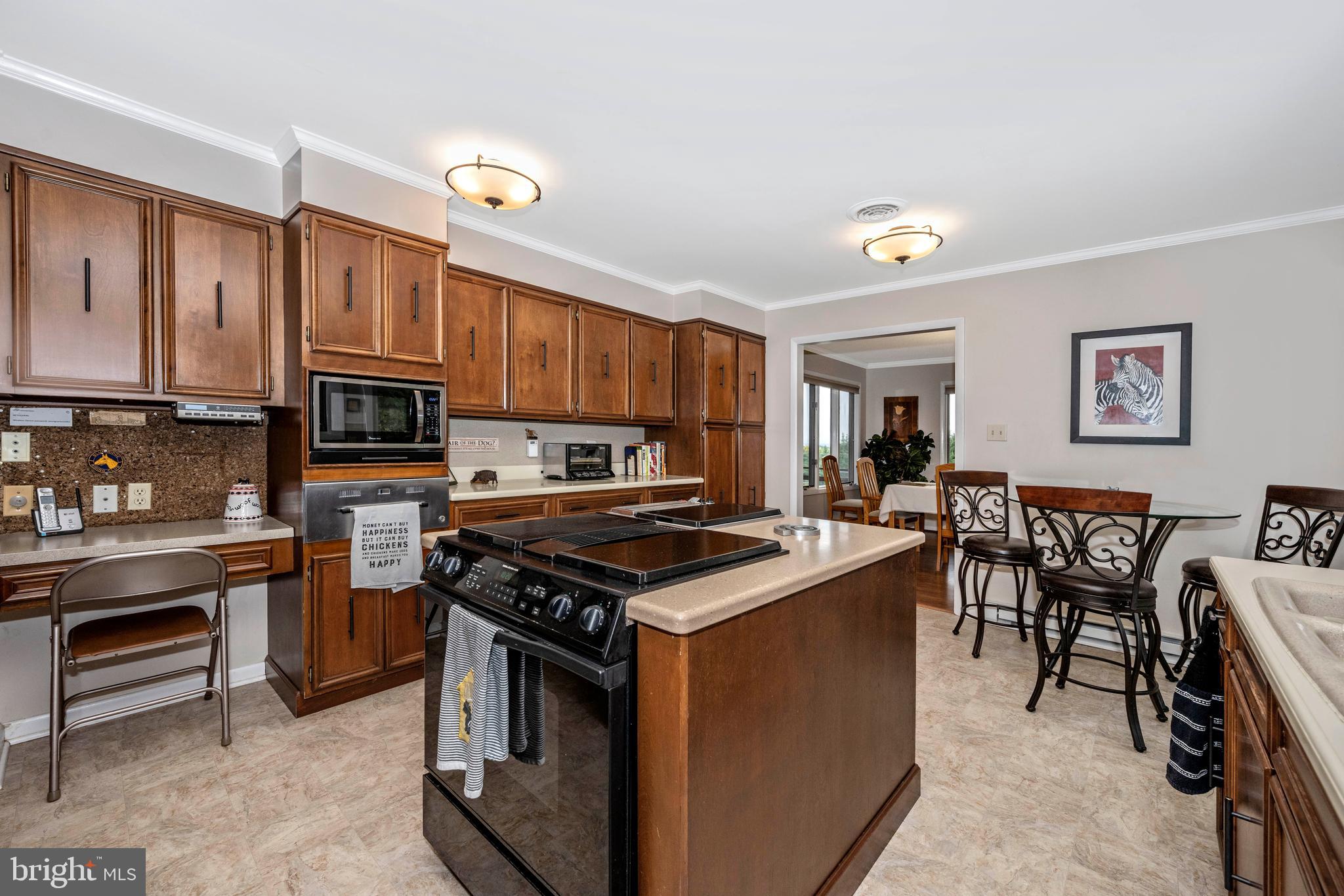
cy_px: 448
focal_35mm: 14
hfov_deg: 104.3
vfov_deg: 81.2
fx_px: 523
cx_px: 672
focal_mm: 14
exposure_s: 1/60
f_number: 8
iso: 320
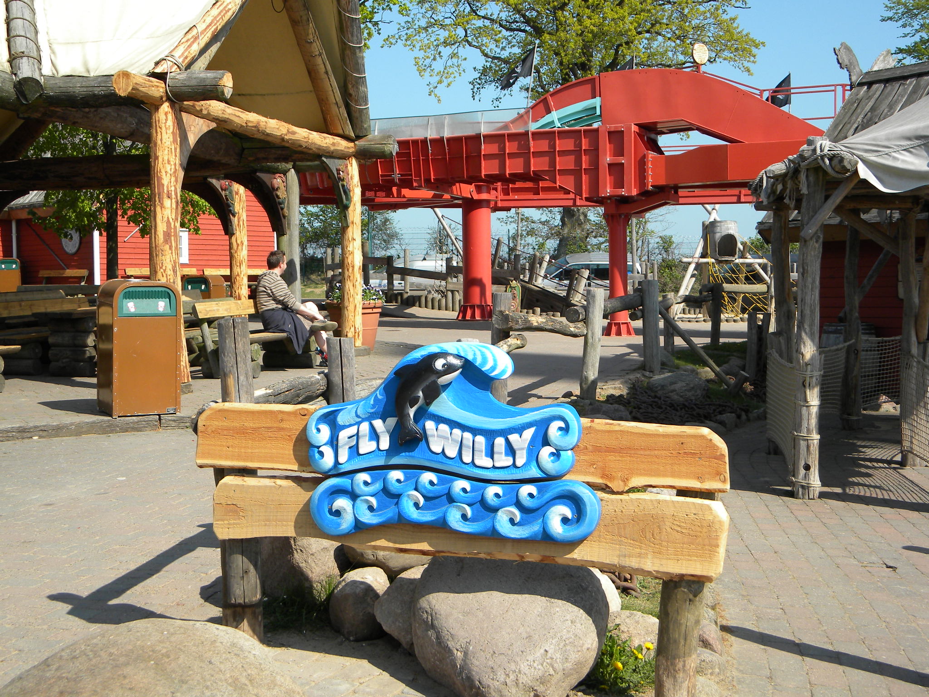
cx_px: 464
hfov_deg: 40.4
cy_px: 348
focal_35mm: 47
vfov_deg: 30.9
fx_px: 1261
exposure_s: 1/569
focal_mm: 8.6
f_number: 3.9
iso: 80
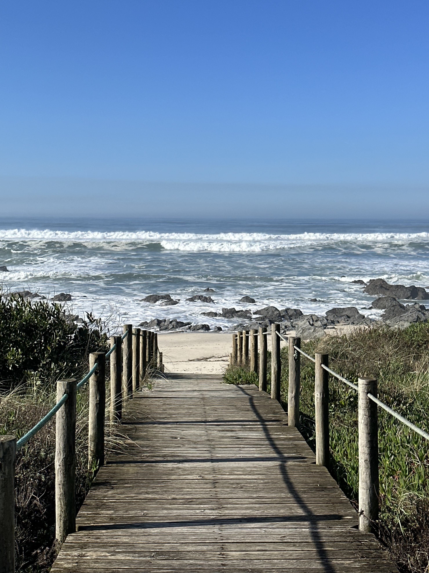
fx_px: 793
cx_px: 214
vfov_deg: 39.7
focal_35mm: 48
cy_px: 286
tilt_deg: -6.2
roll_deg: +1.4
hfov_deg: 30.3
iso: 64
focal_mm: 6.86
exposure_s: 1/5000
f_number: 1.78
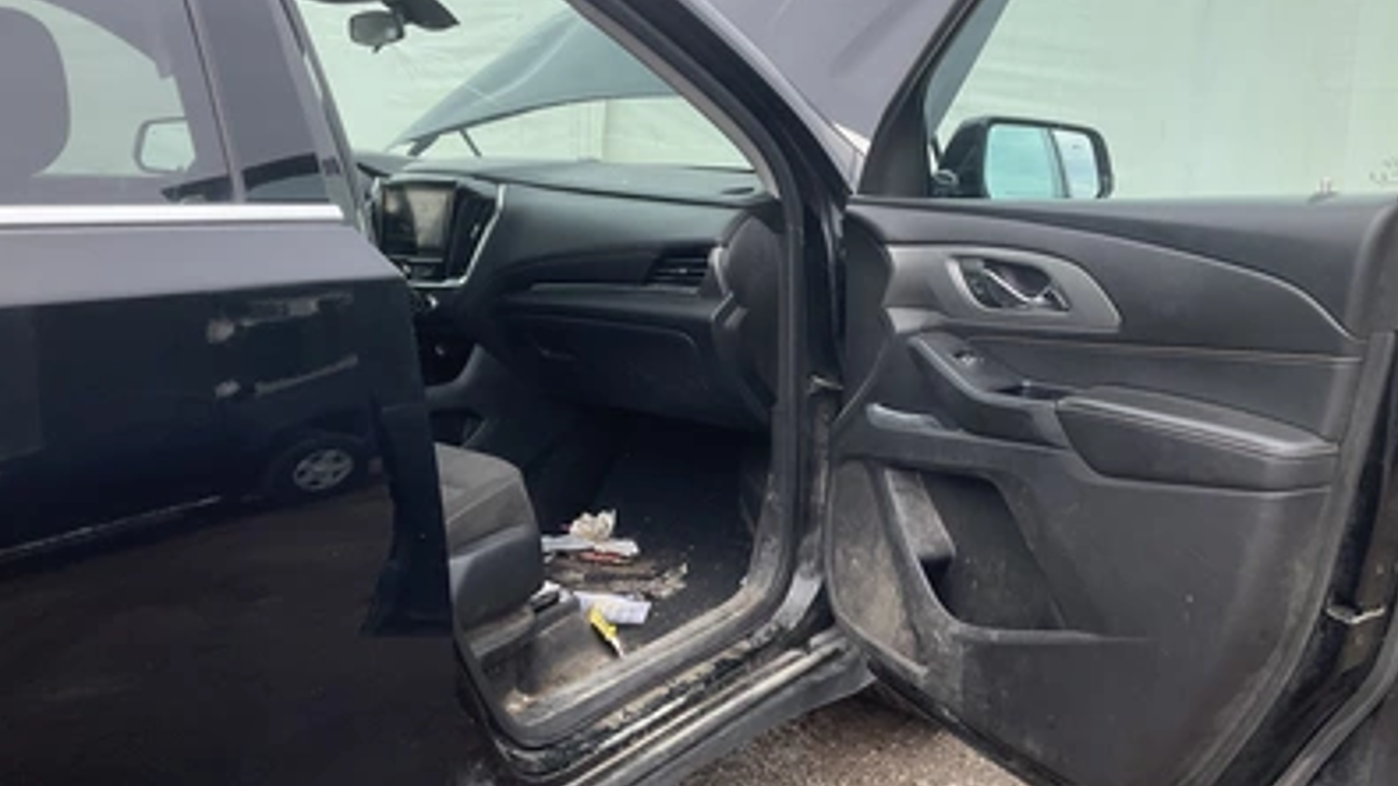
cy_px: 340
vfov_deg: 36.6
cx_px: 694
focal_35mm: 32
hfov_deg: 61.0
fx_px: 1186
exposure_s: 1/593
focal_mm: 3
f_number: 1.8
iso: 25
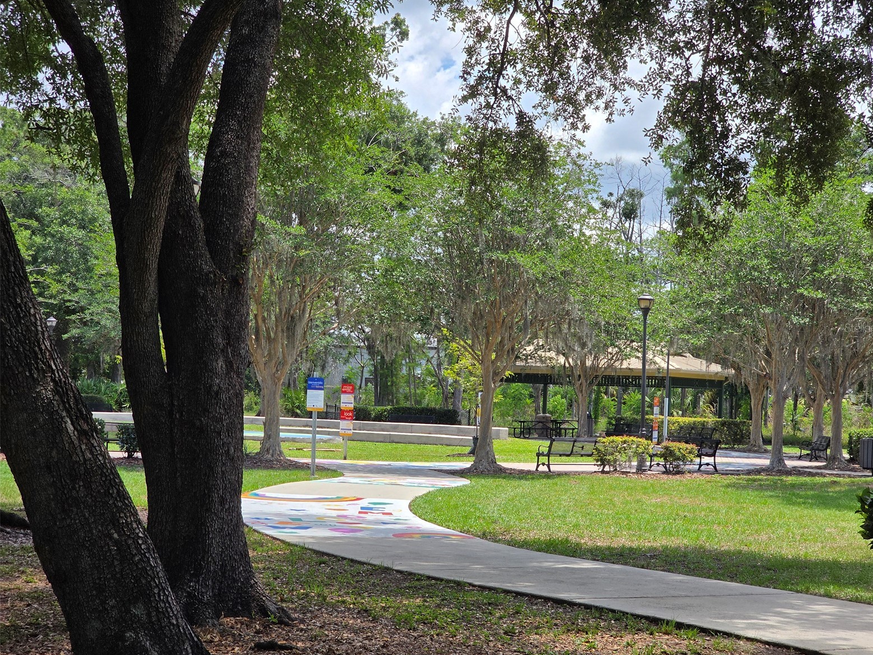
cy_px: 328
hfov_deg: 27.4
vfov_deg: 20.7
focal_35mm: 71
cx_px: 449
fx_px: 1790
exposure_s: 1/1160
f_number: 2.4
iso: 50
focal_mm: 7.9
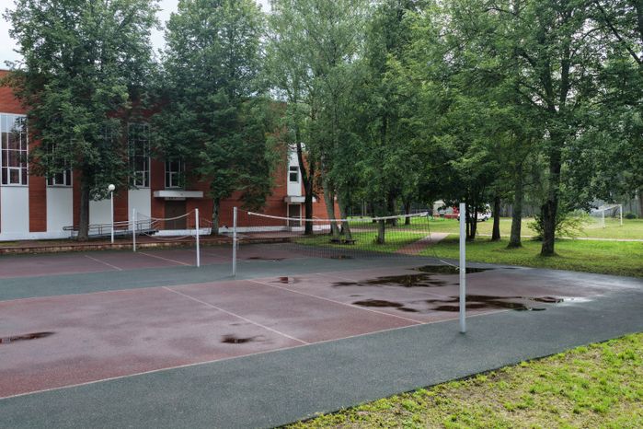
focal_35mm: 28
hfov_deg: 65.5
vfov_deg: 46.4
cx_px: 322
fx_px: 500
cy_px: 214
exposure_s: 1/60
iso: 260
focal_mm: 14.45
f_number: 2.8
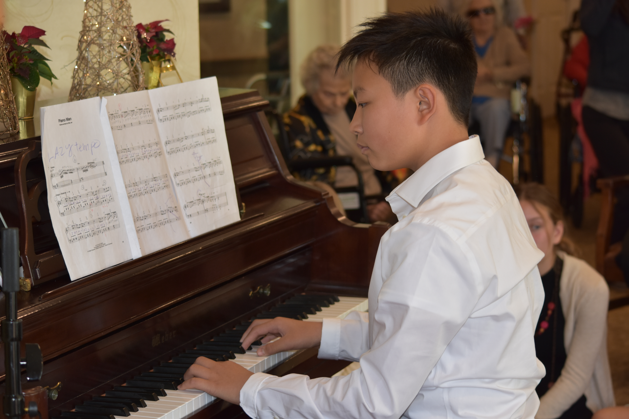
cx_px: 314
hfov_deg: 24.6
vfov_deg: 16.6
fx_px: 1441
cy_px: 210
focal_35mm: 82
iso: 400
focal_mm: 55
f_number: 4.5
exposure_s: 1/100
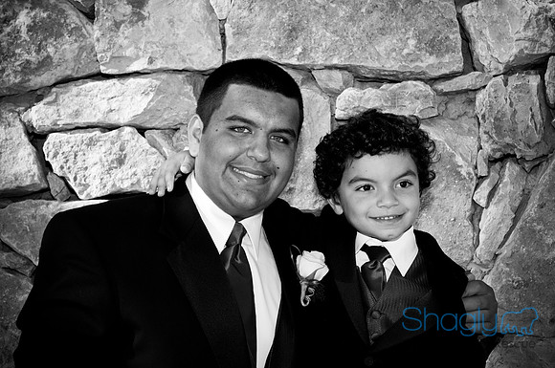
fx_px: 1155
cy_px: 184
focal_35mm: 75
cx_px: 278
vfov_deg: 18.1
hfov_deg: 27.0
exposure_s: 1/250
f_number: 10
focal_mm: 50
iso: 200
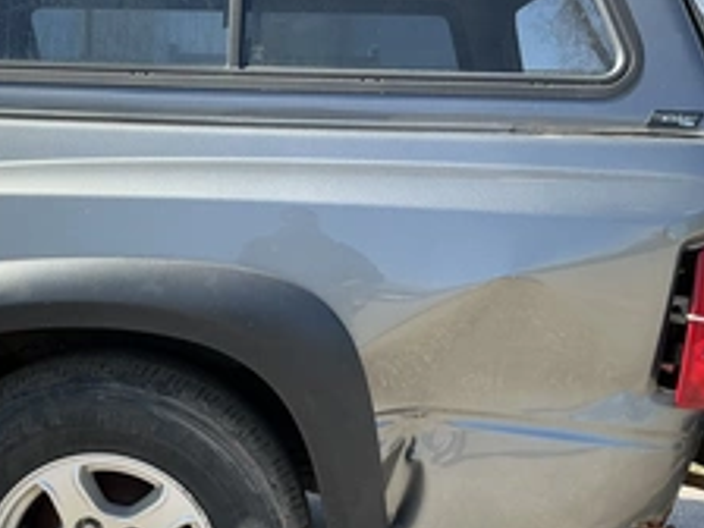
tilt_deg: -9.5
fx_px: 1017
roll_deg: -1.7
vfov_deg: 28.6
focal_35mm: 50
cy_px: 409
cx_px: 229
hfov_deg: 37.7
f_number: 1.8
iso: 25
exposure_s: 1/683
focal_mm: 3
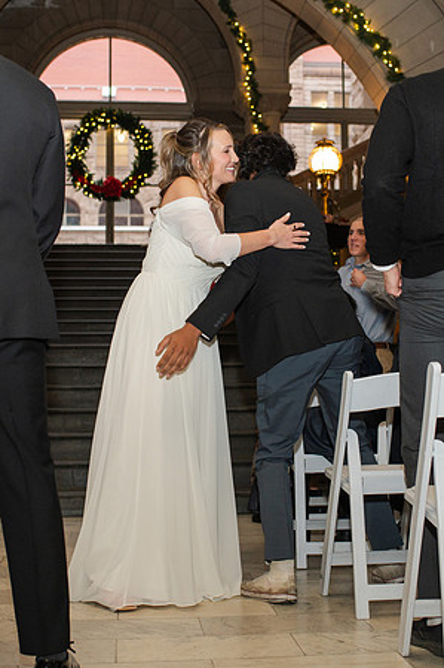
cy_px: 334
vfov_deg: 37.6
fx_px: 983
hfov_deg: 25.5
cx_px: 226
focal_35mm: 53
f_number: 3.5
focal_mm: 35
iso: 1000
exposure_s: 1/200
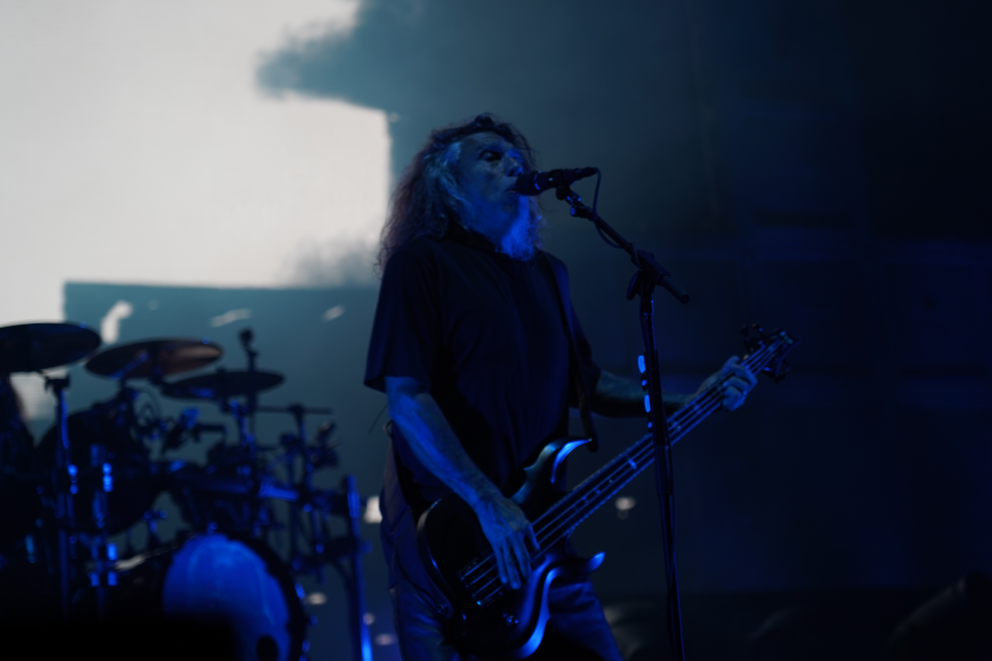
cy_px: 330
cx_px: 496
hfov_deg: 19.5
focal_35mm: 105
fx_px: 2893
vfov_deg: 13.0
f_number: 4
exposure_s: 1/125
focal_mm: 105
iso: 250
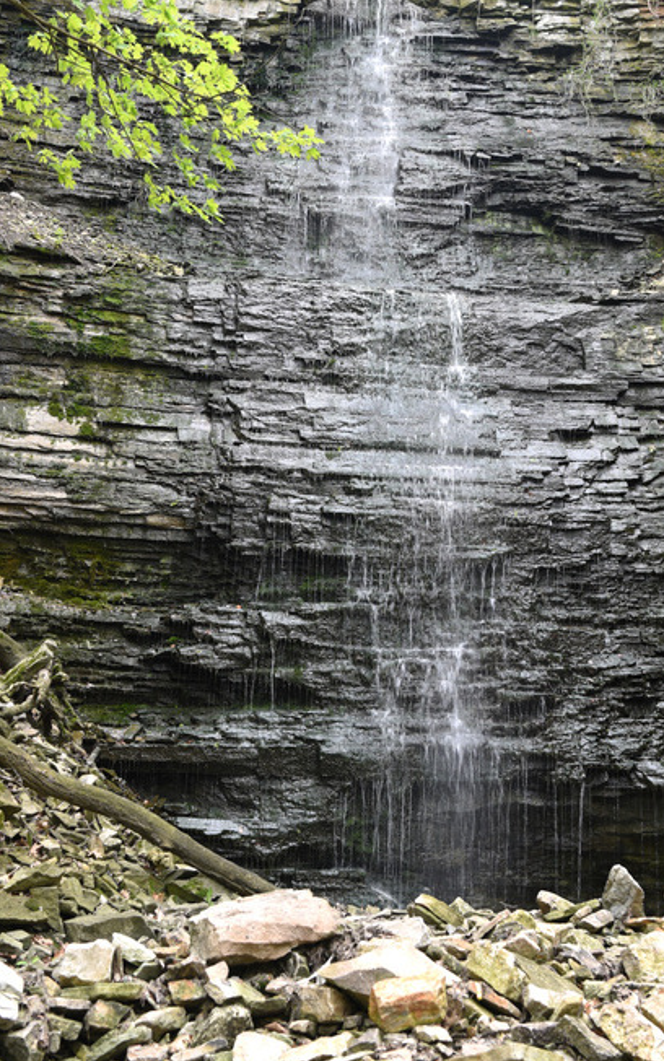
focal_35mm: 42
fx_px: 1215
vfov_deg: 47.2
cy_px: 534
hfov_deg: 30.6
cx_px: 360
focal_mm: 35
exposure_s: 1/30
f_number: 4.5
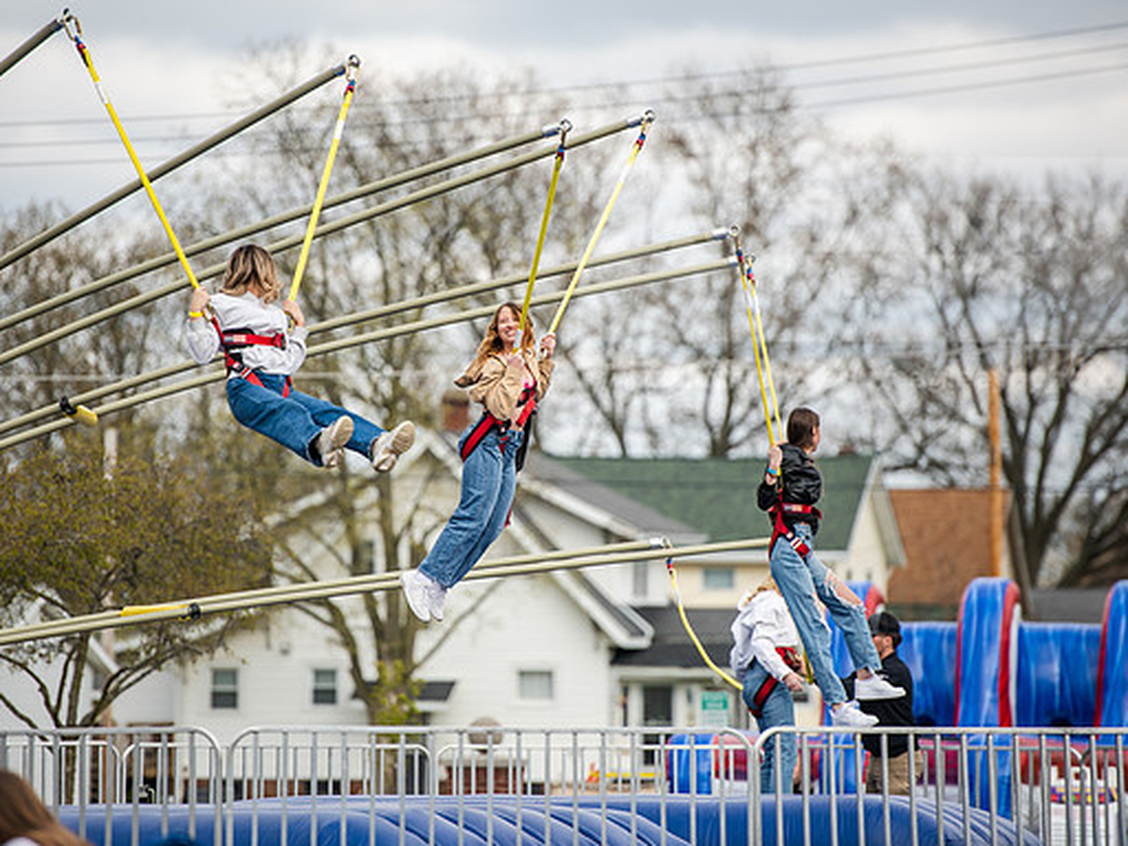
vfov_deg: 6.8
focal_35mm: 218
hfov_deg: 9.1
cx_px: 511
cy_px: 424
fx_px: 7104
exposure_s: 1/800
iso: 100
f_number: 3.2
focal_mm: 200
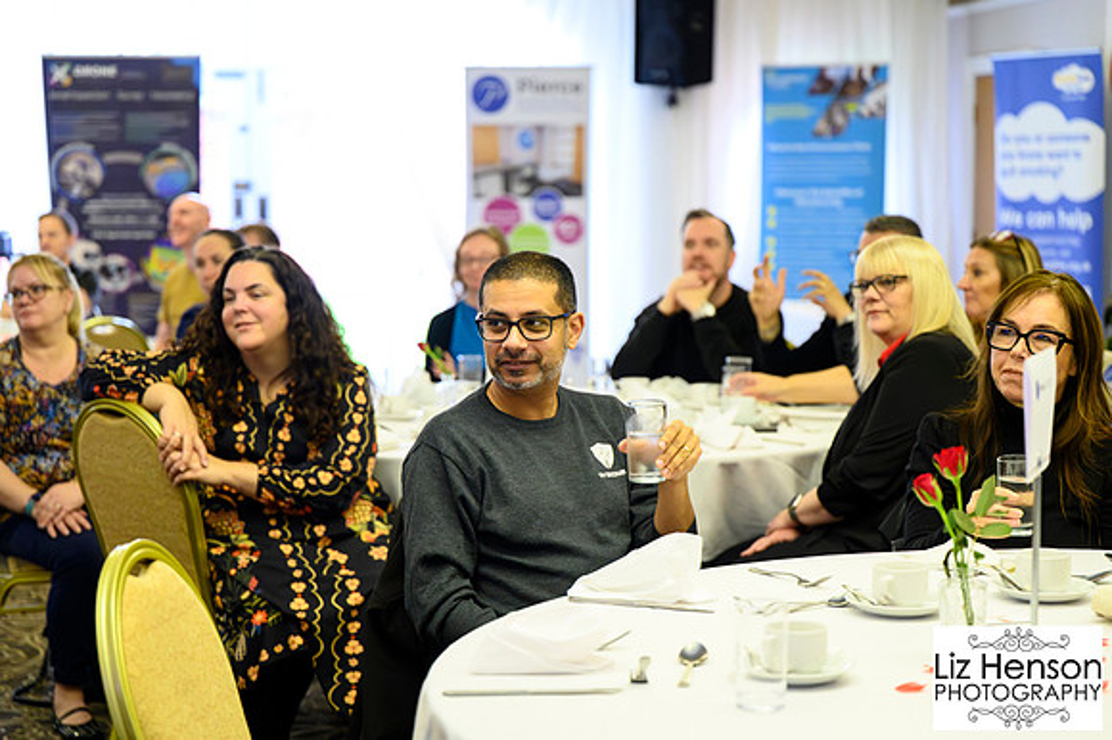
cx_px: 556
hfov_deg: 28.9
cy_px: 370
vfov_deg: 19.4
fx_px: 2161
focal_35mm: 70
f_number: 2.8
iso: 12800
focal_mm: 70
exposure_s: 1/200
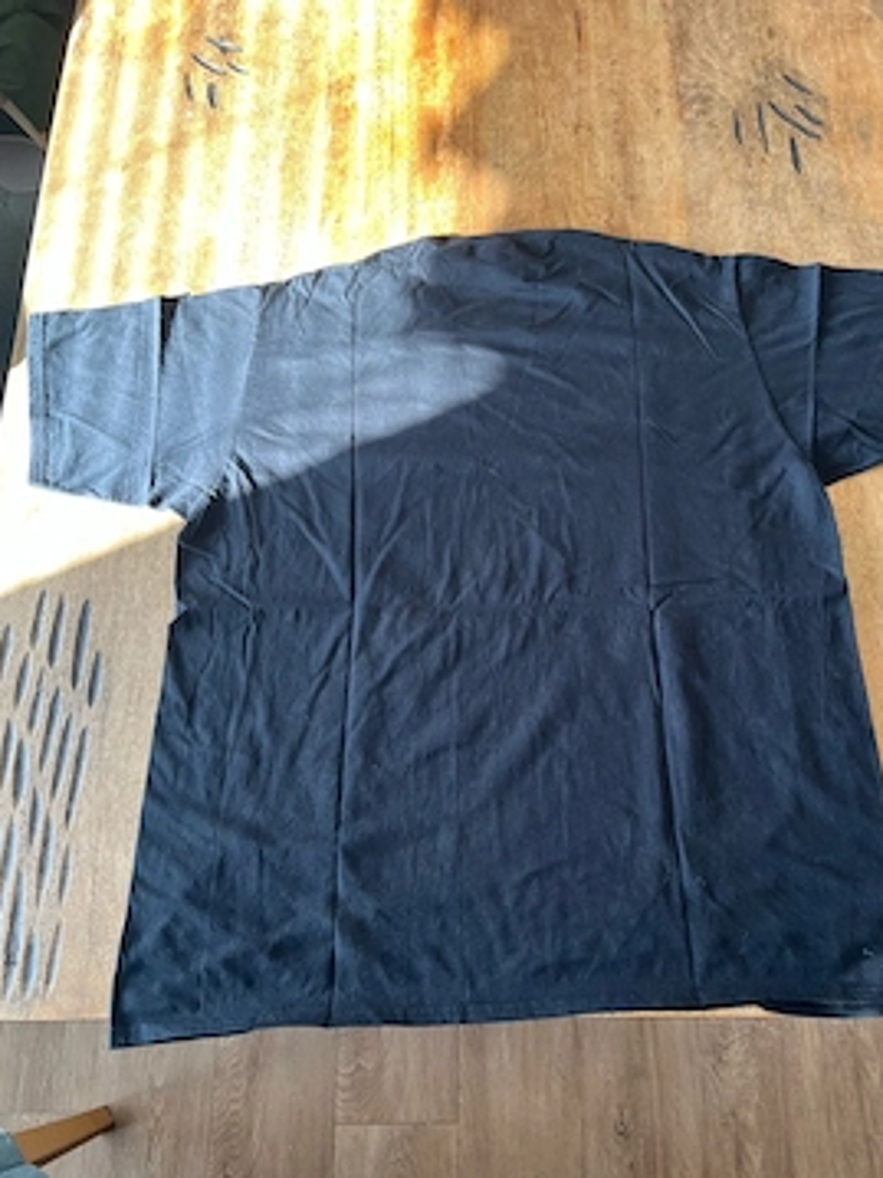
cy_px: 643
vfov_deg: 61.6
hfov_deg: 48.1
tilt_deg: -69.7
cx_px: 489
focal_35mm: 29
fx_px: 987
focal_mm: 5.7
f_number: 1.5
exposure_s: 1/111
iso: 100
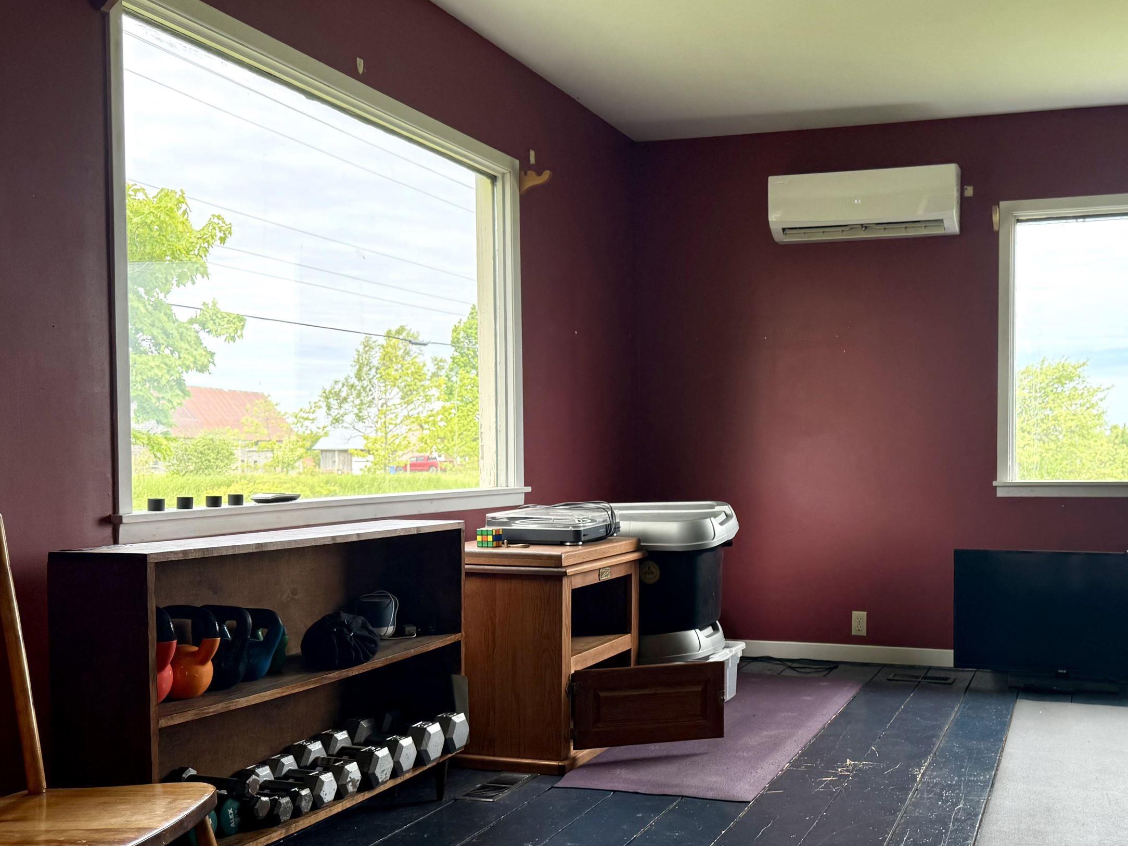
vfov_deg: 41.7
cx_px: 775
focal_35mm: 34
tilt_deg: -1.6
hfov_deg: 52.6
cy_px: 480
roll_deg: +1.4
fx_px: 1108
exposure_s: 1/445
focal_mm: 6.76
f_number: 1.78
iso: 80
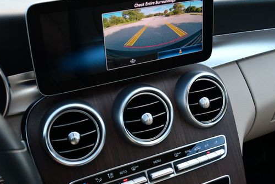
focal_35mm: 46
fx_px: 352
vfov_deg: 29.3
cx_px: 124
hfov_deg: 42.7
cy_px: 89
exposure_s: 1/250
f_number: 4
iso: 400
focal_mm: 18
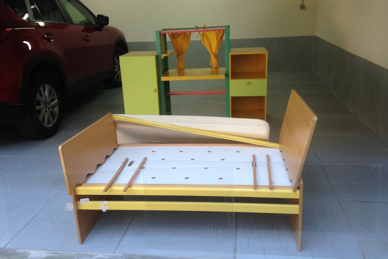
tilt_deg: -19.0
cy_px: 123
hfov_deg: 54.4
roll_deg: +2.2
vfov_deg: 37.8
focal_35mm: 35
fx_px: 377
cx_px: 194
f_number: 2.4
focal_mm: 4.12
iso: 50
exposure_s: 1/40
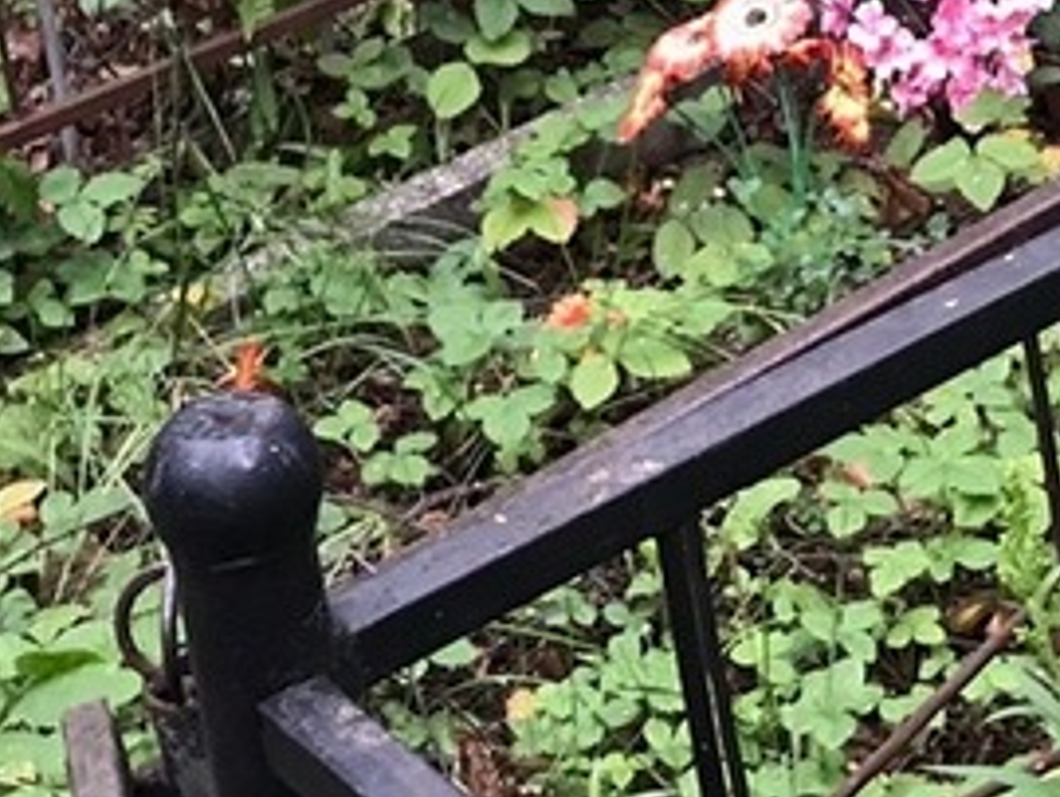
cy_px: -491
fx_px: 3249
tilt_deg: -13.6
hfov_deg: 18.4
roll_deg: +9.4
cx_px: 817
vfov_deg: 13.0
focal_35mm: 106
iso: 25
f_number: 1.8
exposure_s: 1/33
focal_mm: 3.99
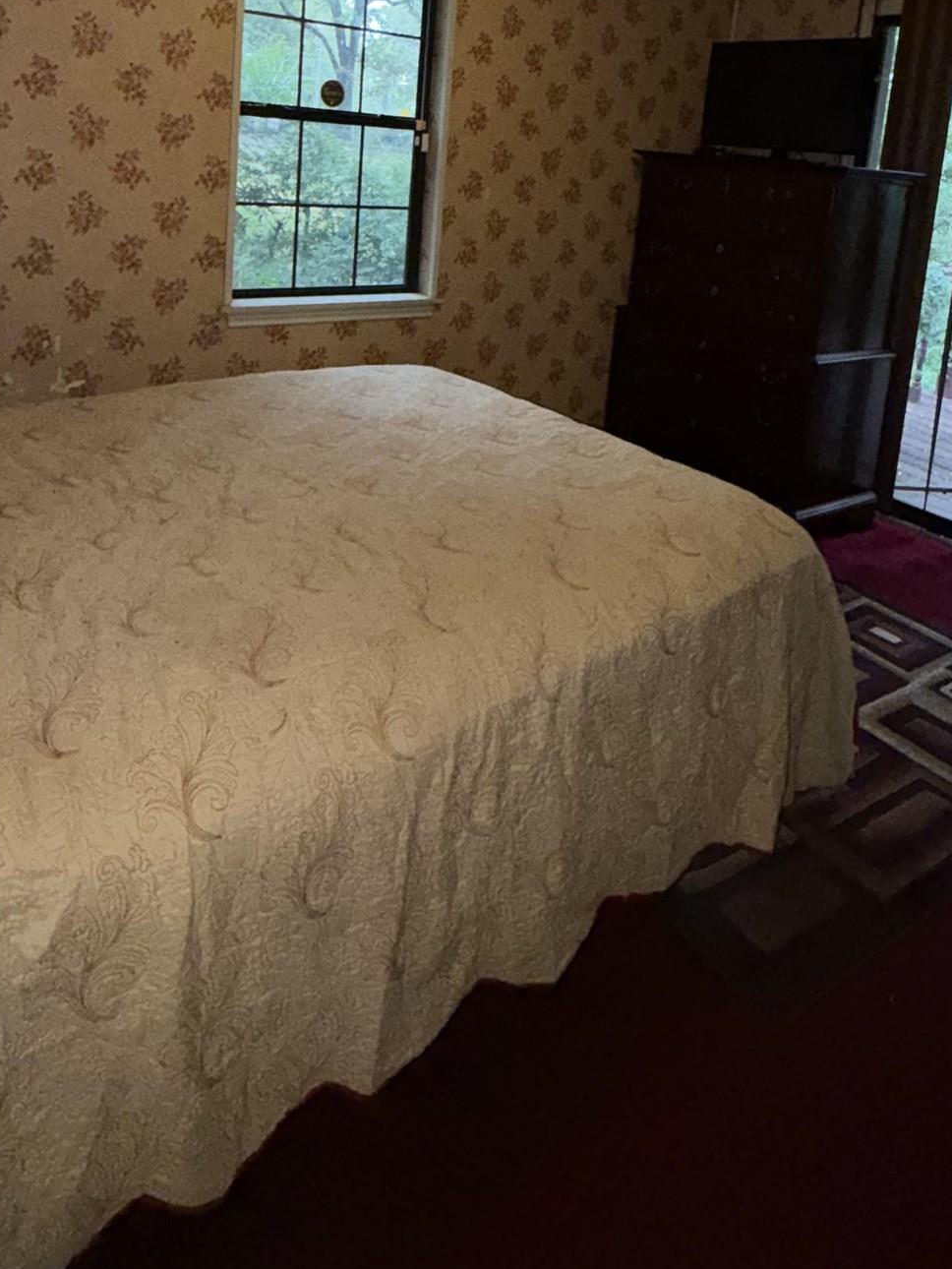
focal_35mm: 25
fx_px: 916
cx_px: 448
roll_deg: -3.9
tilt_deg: -7.4
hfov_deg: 54.9
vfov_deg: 64.0
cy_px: 273
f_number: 2.2
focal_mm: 2.22
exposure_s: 1/60
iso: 200
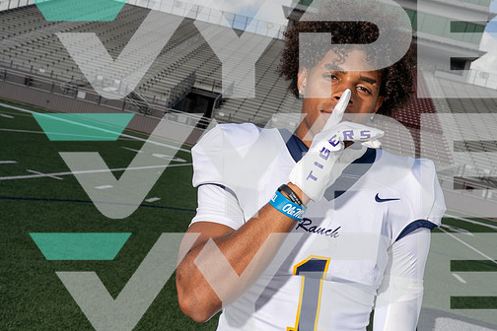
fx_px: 525
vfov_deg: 35.1
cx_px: 283
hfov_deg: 50.5
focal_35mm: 38
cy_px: 166
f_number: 11
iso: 100
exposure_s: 1/250
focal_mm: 33
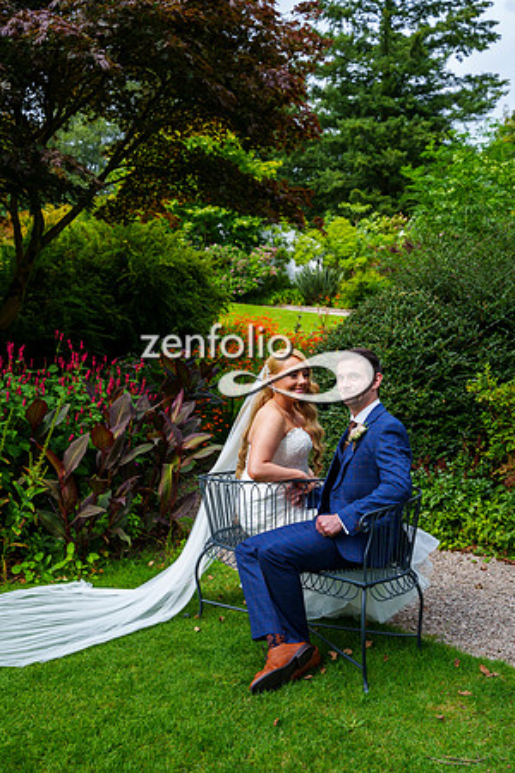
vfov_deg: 50.7
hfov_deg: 35.1
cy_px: 386
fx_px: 815
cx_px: 258
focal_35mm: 38
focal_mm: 38
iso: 200
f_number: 5
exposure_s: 1/800
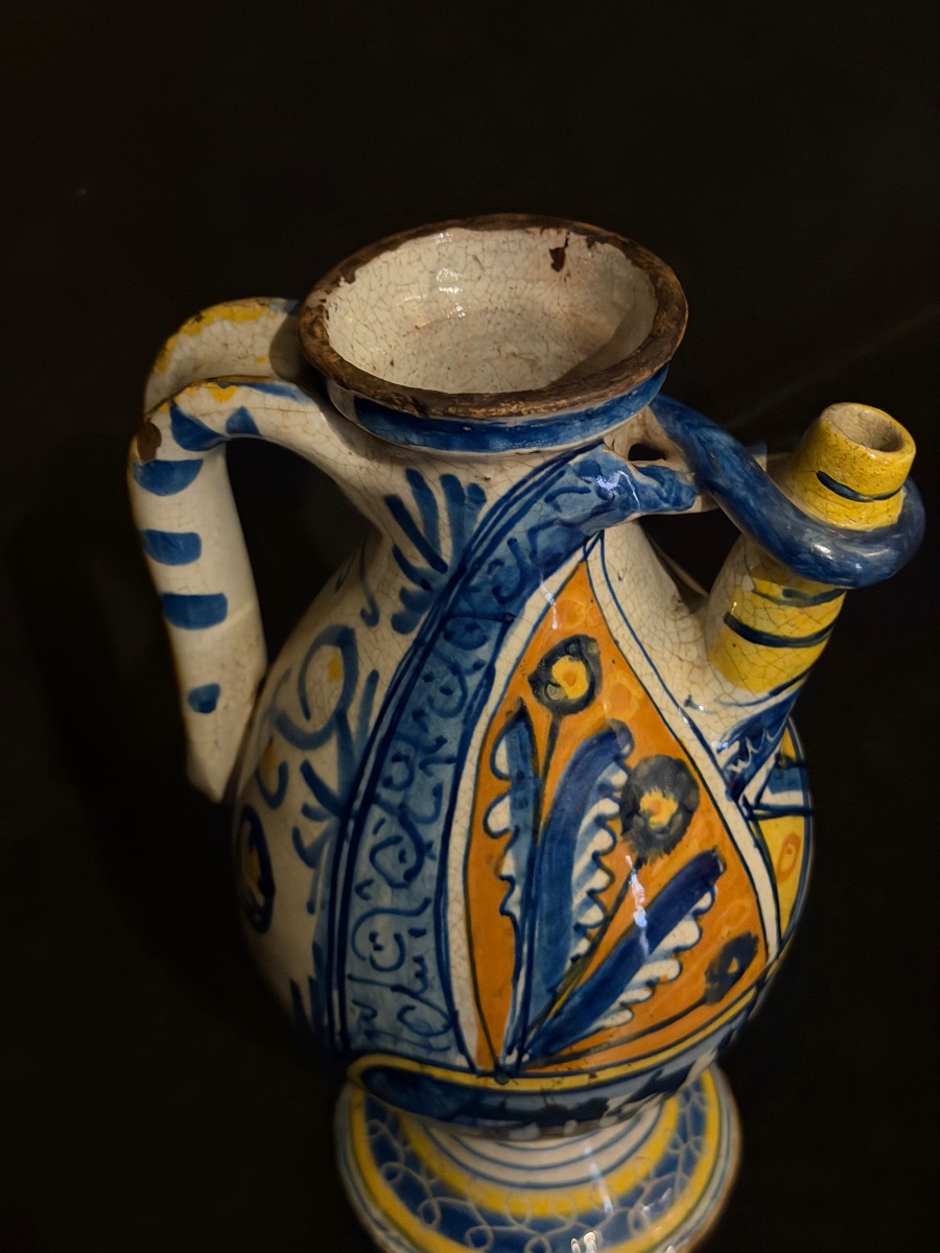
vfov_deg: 39.7
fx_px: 1738
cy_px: 626
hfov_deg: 30.3
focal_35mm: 48
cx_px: 470
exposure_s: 1/20
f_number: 1.78
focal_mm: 6.76
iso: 800
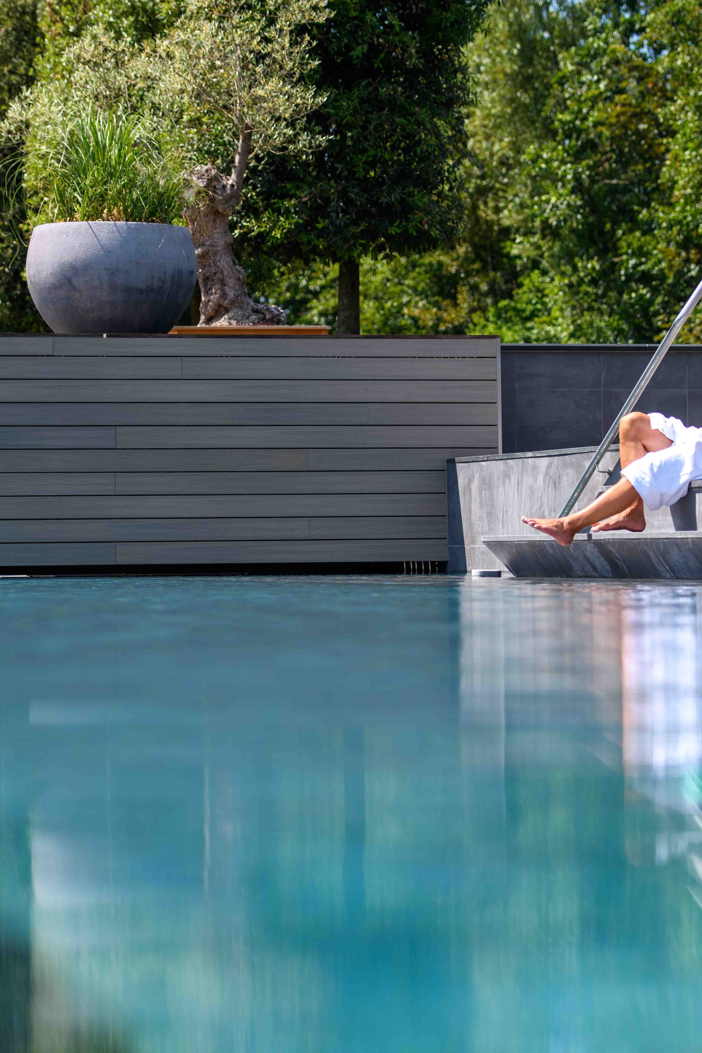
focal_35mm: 130
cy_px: 526
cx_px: 339
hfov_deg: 10.5
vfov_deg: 15.8
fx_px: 3802
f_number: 2.8
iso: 100
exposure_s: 1/1600
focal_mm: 86
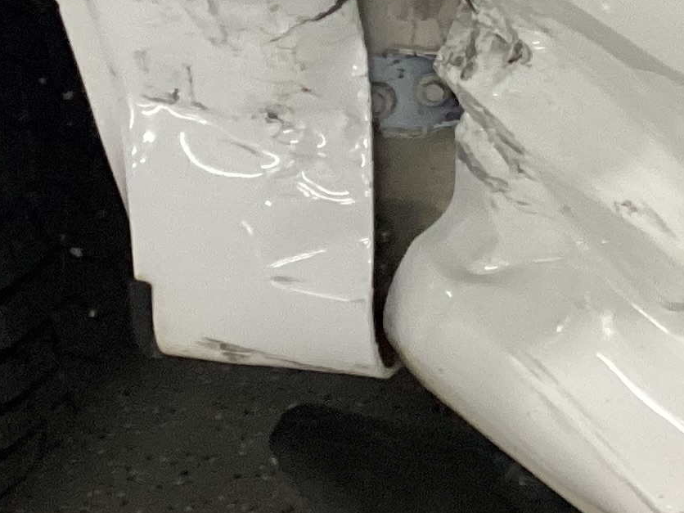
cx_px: 231
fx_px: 2391
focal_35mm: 121
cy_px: -84
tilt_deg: -29.8
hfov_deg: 16.2
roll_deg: +0.6
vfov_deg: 12.0
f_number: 2.4
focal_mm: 3.3
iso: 200
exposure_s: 1/50
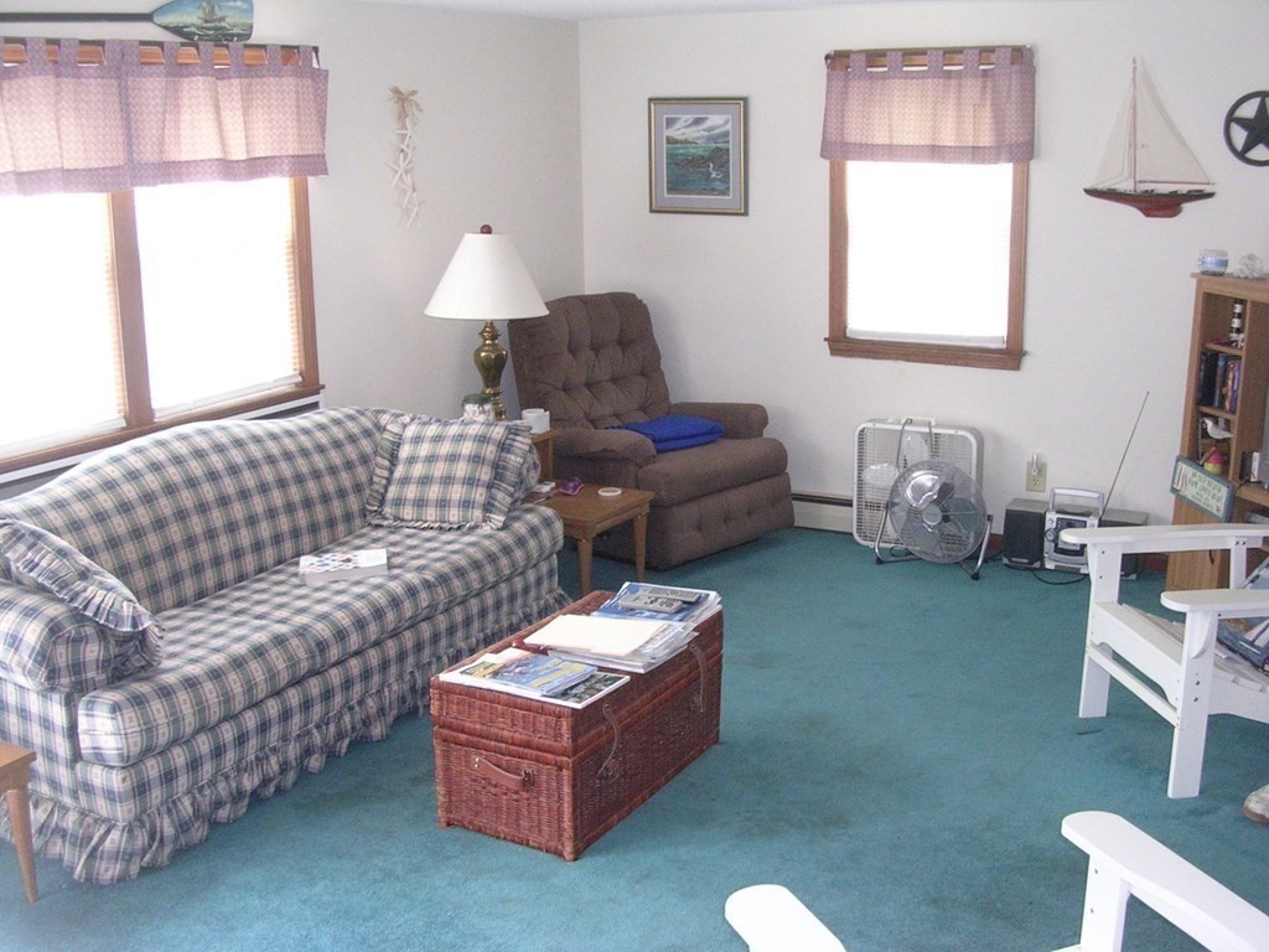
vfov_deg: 37.7
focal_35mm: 38
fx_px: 1393
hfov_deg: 49.0
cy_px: 476
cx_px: 634
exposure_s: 1/20.8
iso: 400
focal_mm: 5.8
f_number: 2.8
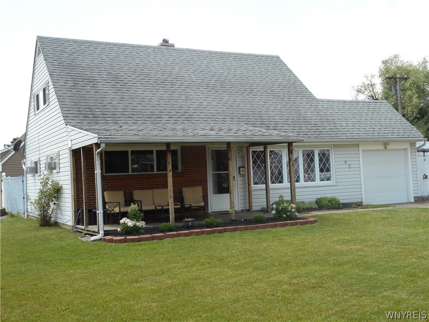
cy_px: 161
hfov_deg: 42.9
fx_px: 545
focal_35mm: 44
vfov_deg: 32.9
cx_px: 214
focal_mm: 7.9
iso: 80
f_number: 4.7
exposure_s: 1/160
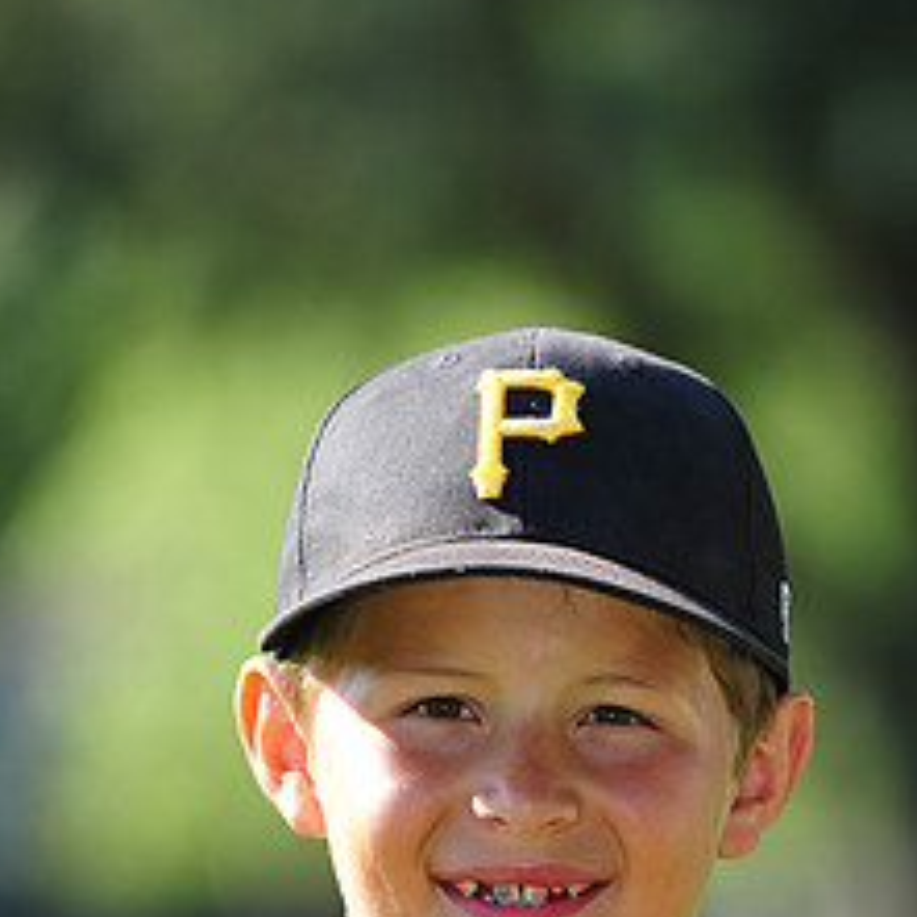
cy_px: 1091
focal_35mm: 446
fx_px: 13367
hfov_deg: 3.9
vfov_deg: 3.9
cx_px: 598
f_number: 5
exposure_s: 1/400
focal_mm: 200
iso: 200
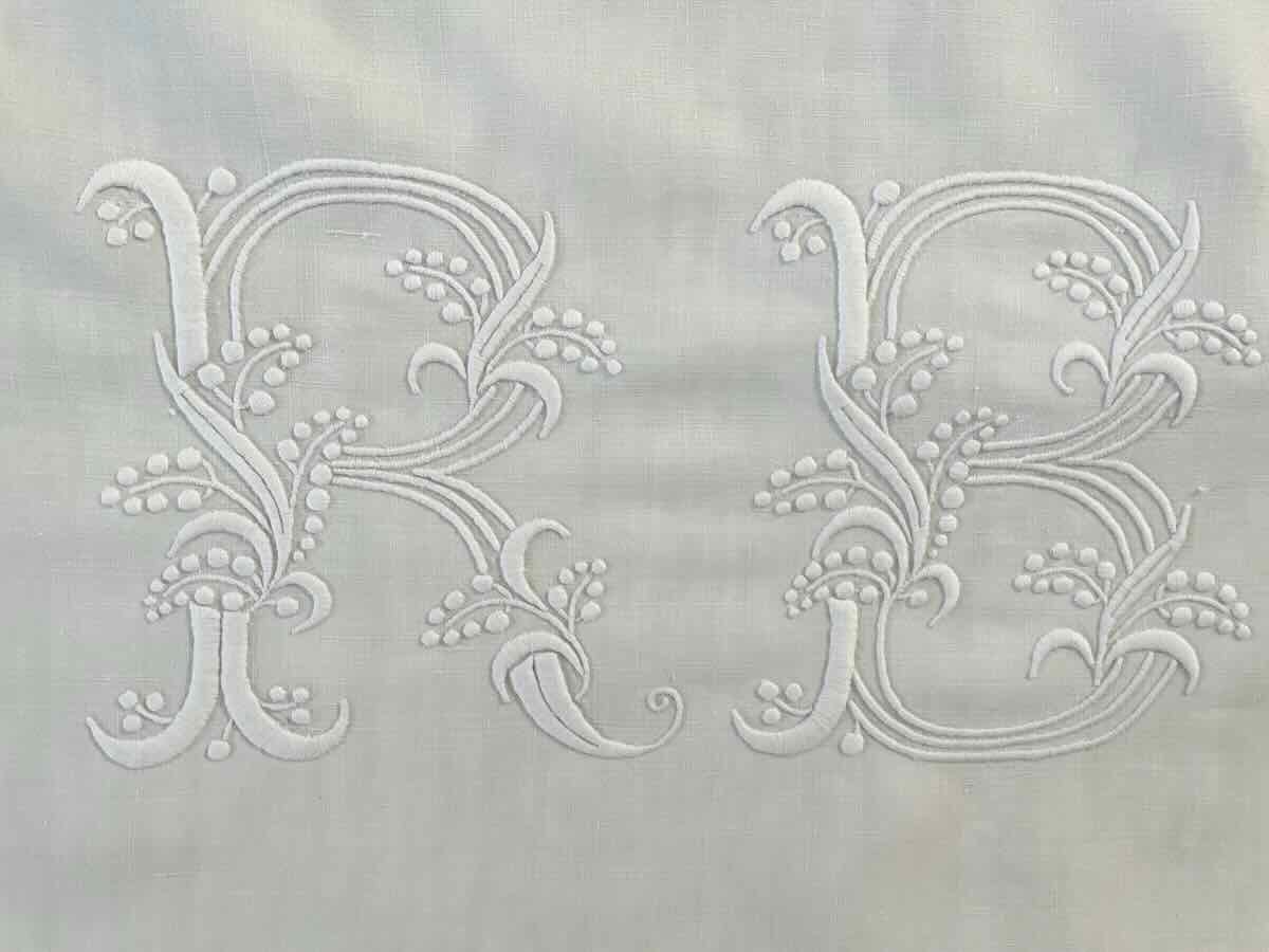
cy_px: 476
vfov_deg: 53.1
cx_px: 634
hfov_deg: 67.3
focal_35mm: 26
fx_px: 953
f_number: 1.6
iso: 80
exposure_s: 1/121
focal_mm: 4.2
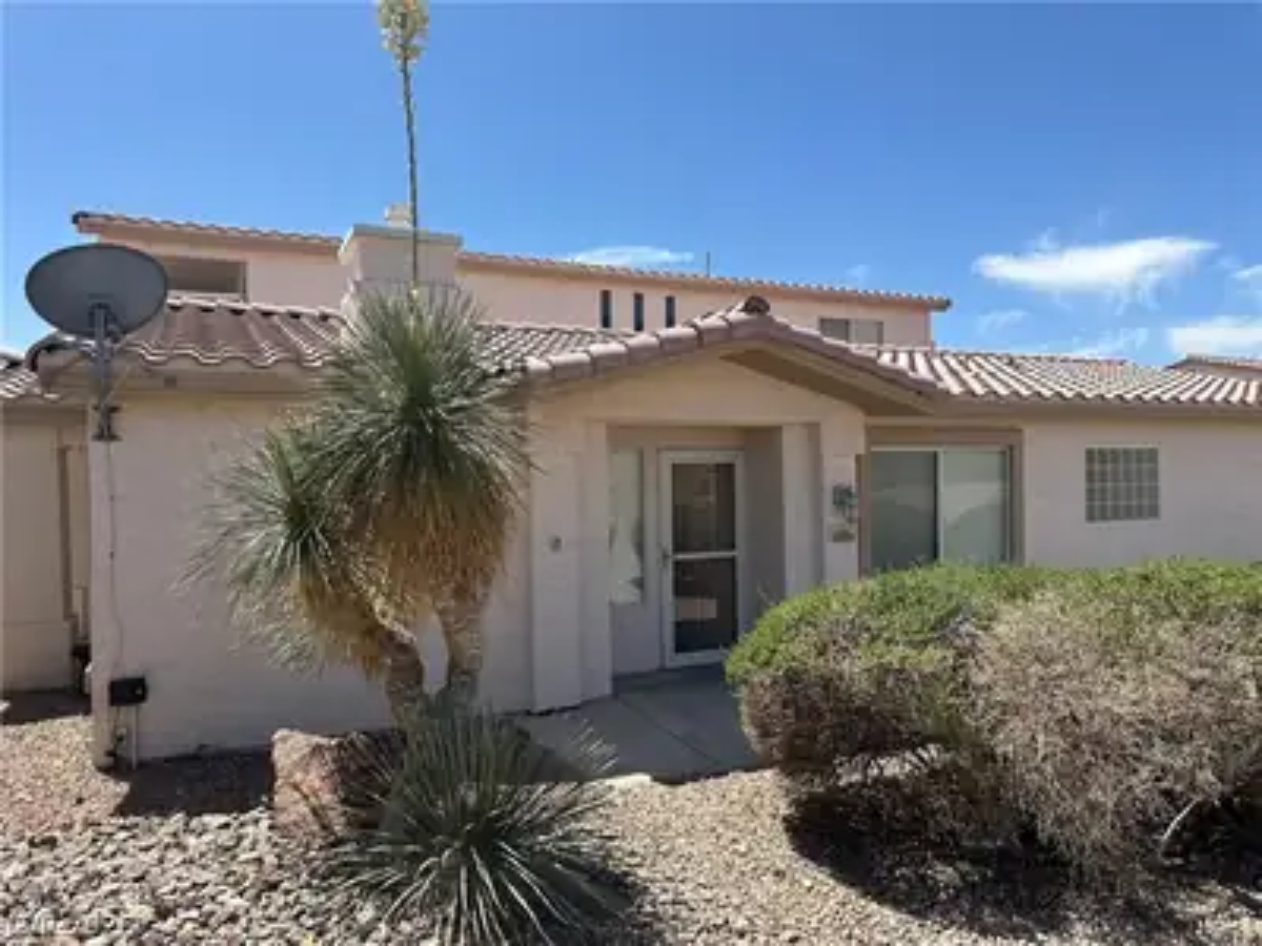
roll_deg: +0.3
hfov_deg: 71.6
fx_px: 875
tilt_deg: -0.2
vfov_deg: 56.8
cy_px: 473
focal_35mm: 24
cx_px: 631
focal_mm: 6.86
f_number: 1.78
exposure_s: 1/4184
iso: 80
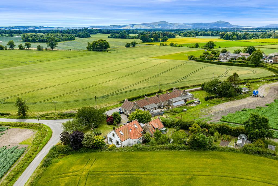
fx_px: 216
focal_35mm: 28
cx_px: 139
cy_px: 93
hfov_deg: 65.5
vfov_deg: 46.4
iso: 100
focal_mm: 14.45
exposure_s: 1/120
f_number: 6.3
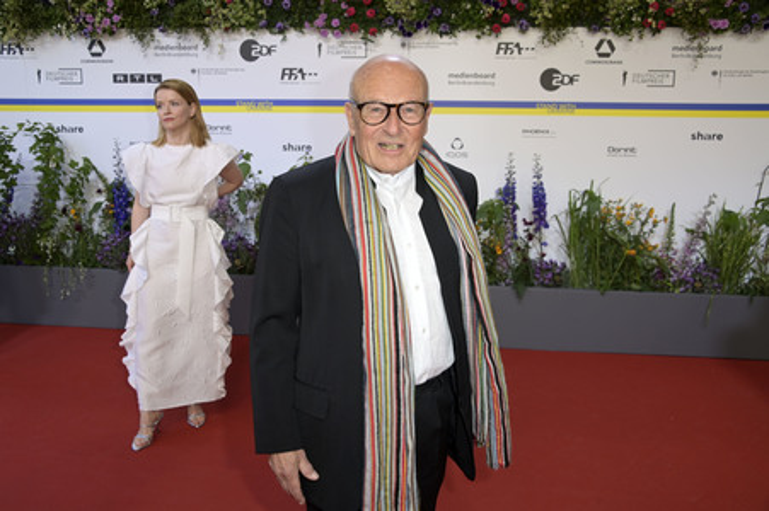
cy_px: 256
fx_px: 726
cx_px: 384
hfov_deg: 55.8
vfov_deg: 38.8
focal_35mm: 34
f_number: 6.3
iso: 640
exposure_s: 1/250
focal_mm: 34
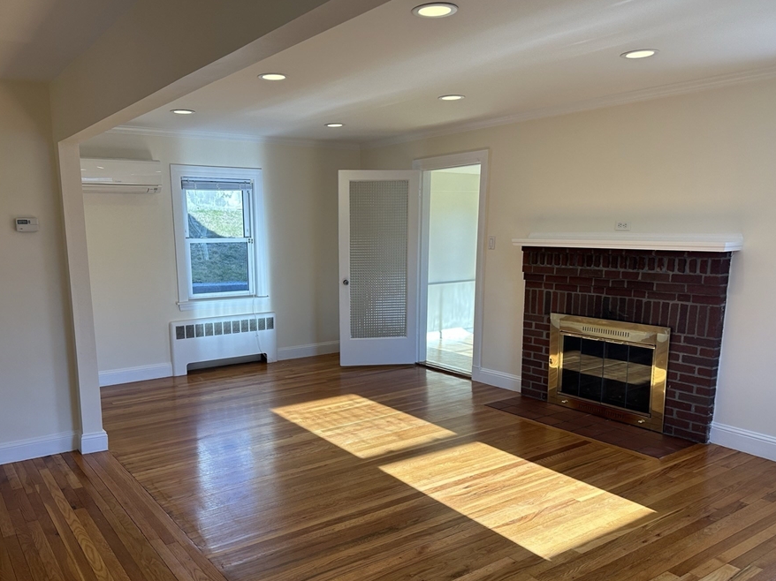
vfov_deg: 49.6
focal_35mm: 28
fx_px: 628
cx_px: 335
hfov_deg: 63.2
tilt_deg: -11.6
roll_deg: +0.8
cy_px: 334
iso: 125
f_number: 1.78
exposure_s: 1/473
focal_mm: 6.86
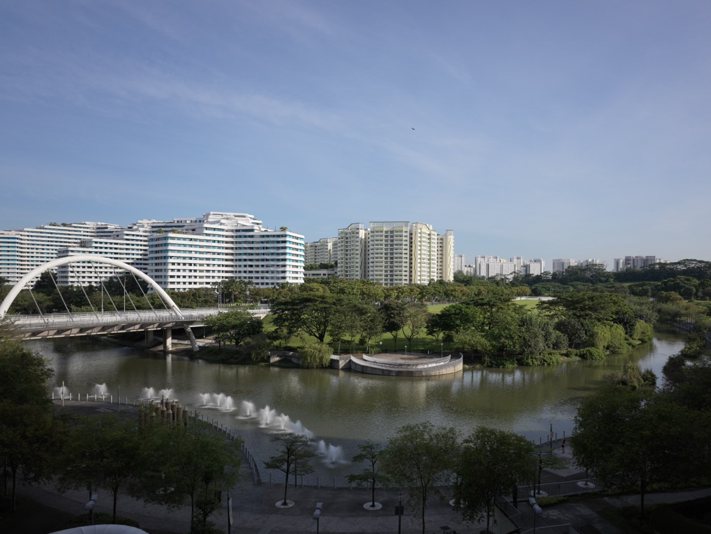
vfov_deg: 56.8
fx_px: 493
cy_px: 286
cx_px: 386
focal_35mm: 24
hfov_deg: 71.5
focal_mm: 28
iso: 200
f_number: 4.8
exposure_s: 1/1000
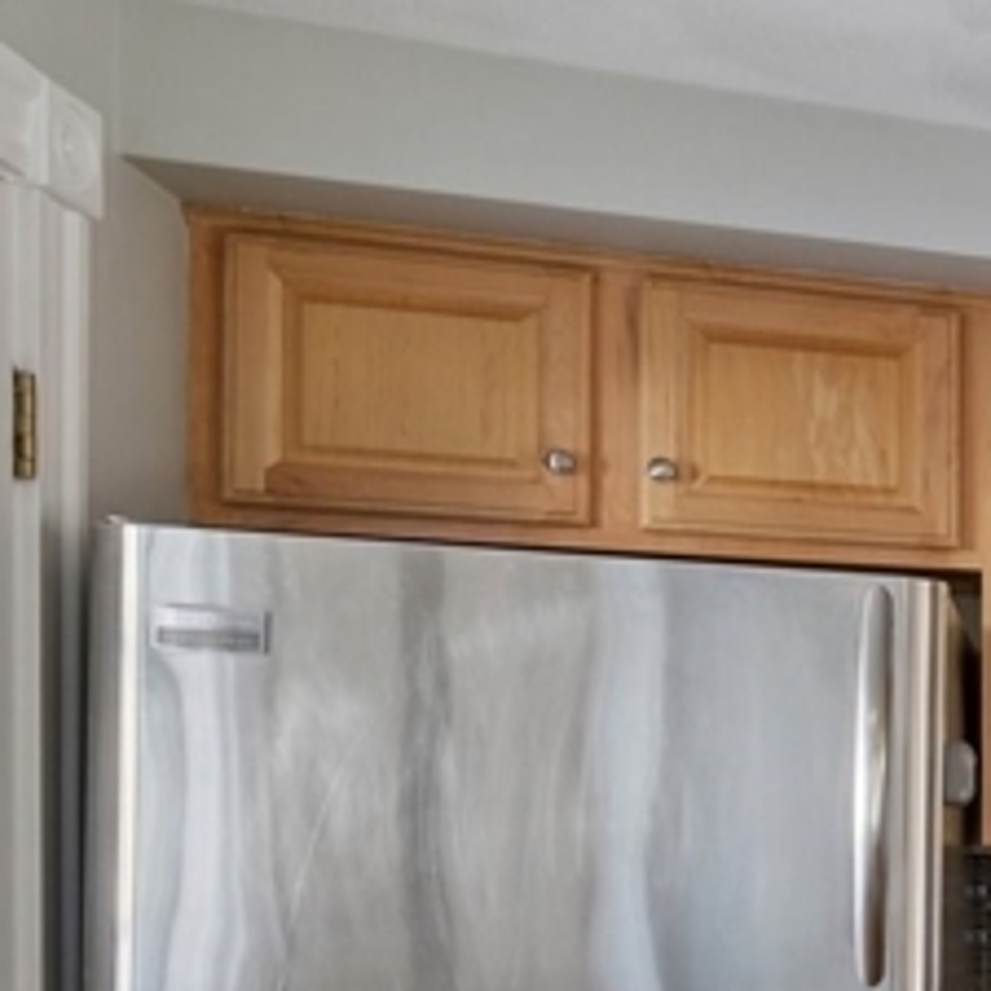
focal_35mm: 58
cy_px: 870
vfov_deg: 28.5
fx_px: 1879
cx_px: 2000
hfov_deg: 18.6
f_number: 4
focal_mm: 10
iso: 400
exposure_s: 1/60
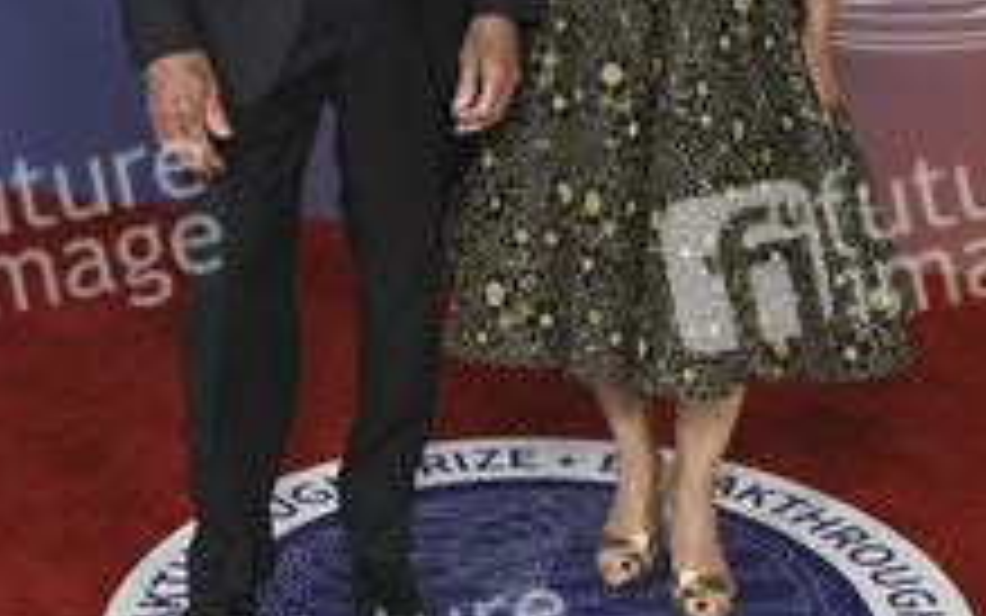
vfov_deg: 16.0
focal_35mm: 80
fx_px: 2150
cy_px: 22
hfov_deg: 25.8
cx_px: 482
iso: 2000
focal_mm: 43
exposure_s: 1/320
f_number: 4.5
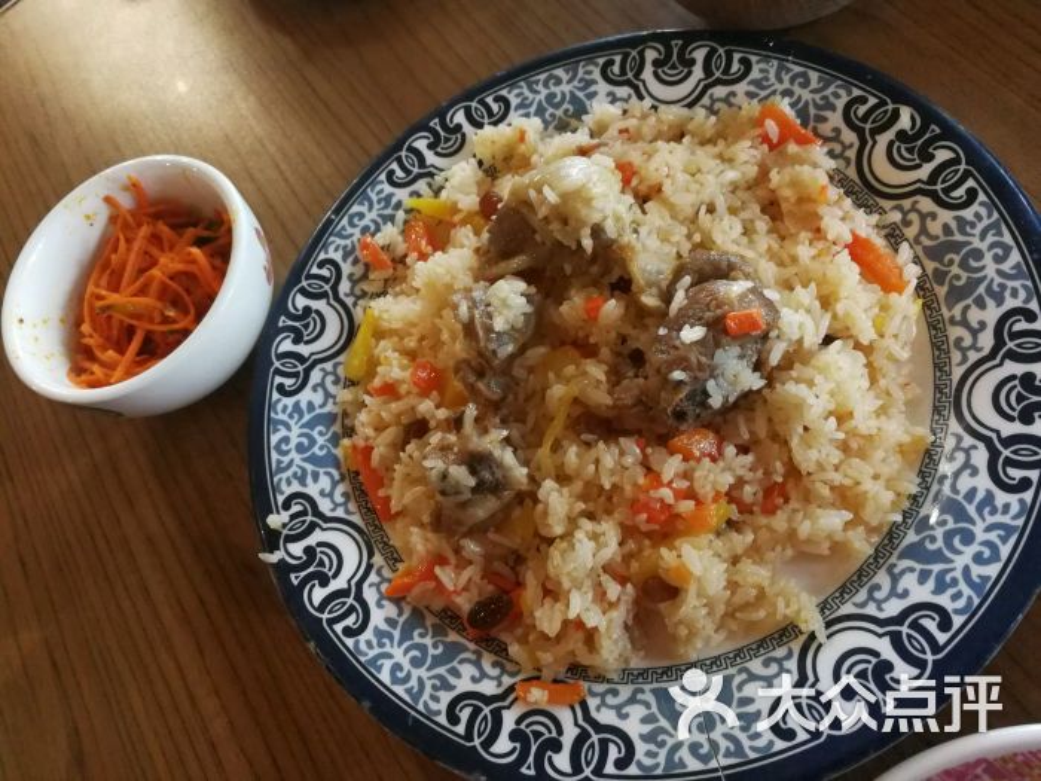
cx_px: 520
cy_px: 390
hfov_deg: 65.3
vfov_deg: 51.4
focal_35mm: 27
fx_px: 812
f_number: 2.2
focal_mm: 3.95
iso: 500
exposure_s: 1/25
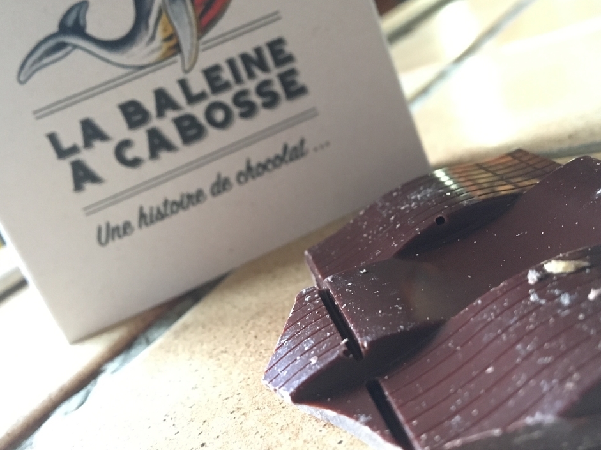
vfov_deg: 38.6
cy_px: 192
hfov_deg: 50.2
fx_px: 642
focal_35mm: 37
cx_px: 299
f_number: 2.2
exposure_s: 1/17
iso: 320
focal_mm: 4.15
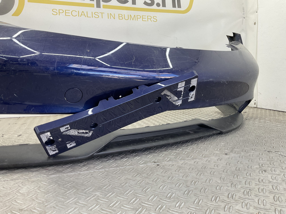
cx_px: 143
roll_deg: -1.3
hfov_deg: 61.7
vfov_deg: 48.2
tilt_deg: -6.6
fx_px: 240
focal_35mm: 29
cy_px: 107
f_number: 1.8
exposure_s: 1/120
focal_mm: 3
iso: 40
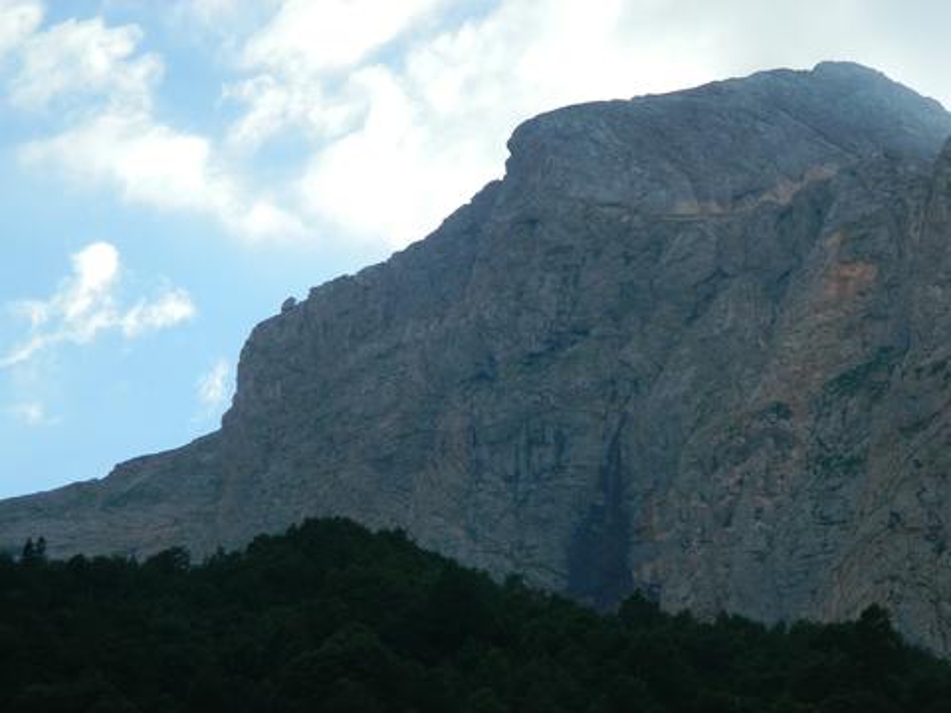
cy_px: 356
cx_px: 476
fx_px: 3544
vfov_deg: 11.5
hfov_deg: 15.3
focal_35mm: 129
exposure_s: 1/500
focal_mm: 23.2
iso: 80
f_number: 4.7
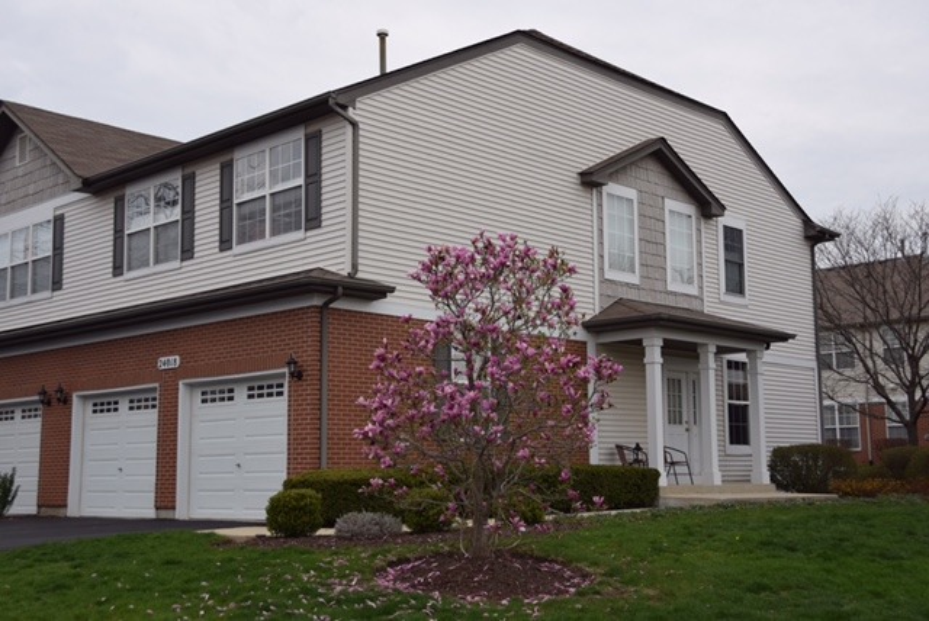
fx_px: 1124
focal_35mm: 44
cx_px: 464
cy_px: 310
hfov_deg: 44.9
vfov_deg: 30.9
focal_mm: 29
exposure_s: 1/125
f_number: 5.6
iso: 100
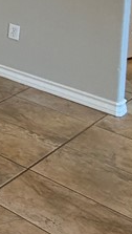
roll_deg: -0.1
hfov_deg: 9.9
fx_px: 434
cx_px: -315
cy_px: -87
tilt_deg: -2.9
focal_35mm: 70
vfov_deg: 25.1
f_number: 2.2
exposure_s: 1/120
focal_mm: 2.22
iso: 320
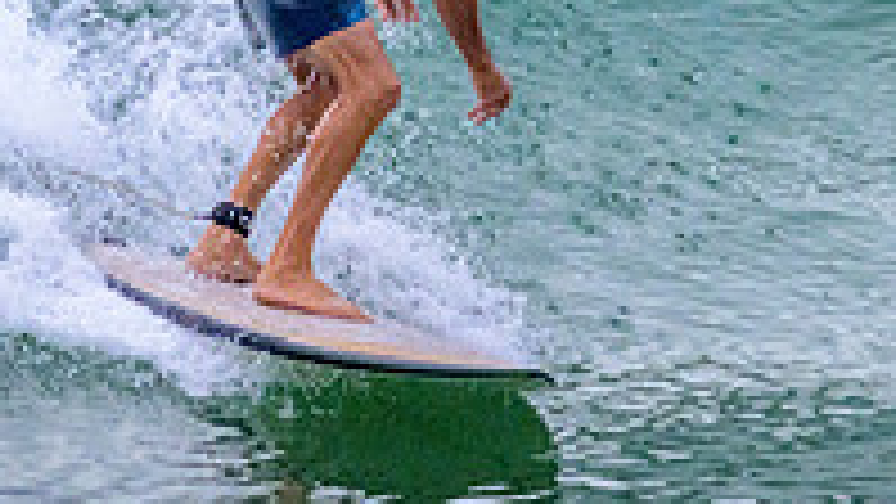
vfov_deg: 0.5
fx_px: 57931
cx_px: 693
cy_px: -110
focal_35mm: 2438
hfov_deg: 0.9
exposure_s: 1/2000
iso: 3200
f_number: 11
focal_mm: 800
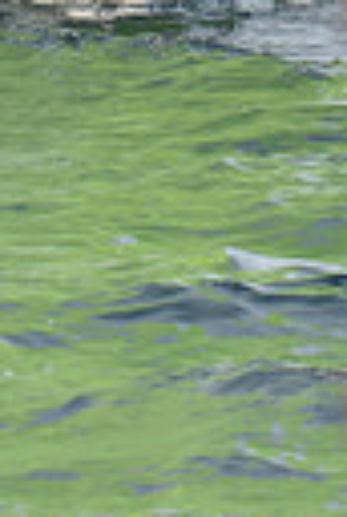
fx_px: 6370
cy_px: -224
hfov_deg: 3.1
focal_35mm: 443
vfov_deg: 4.6
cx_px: 121
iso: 250
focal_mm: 98
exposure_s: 1/1250
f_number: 8
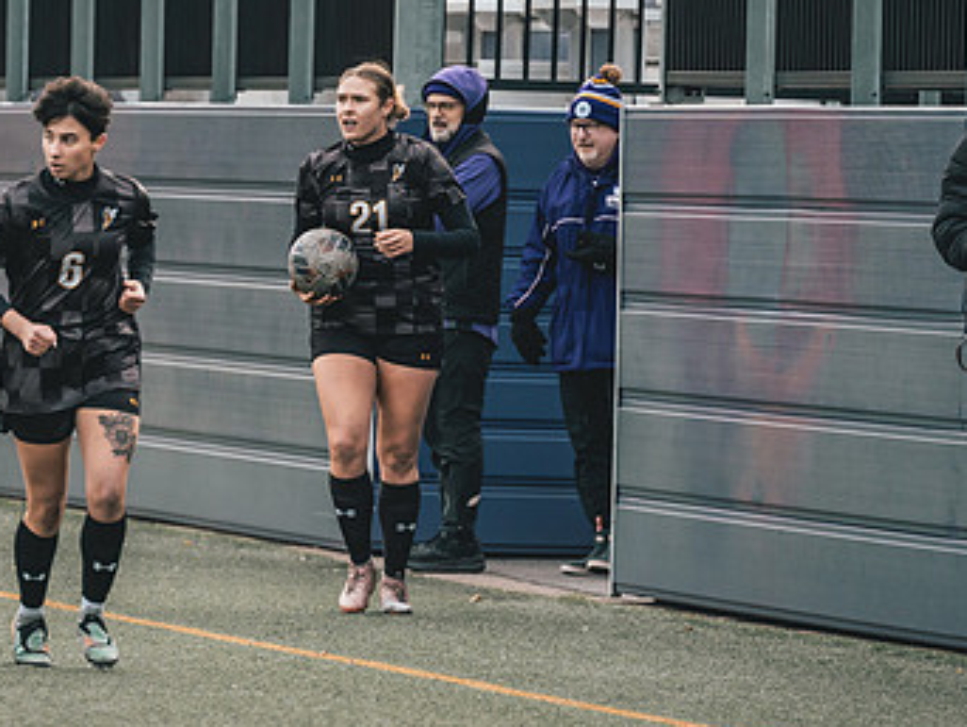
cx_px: 328
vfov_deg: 2.4
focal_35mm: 616
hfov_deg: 3.2
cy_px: 270
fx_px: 17220
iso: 800
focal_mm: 378
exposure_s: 1/800
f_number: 6.3
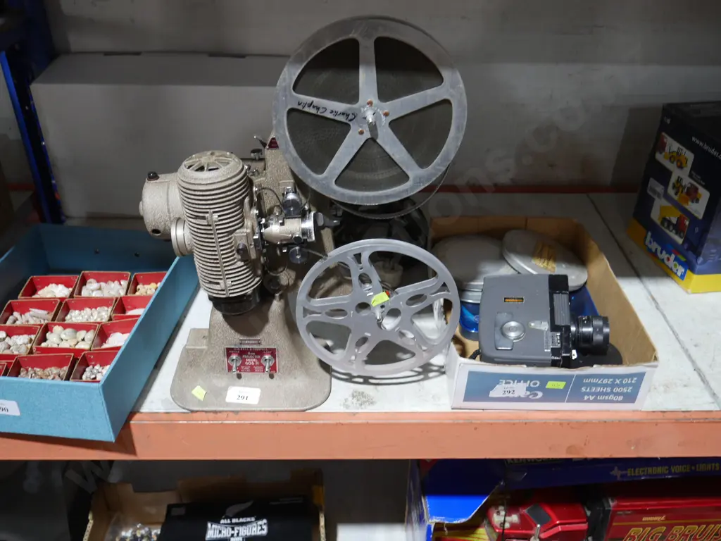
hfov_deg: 56.8
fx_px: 667
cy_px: 270
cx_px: 360
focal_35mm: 32
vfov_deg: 44.2
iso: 640
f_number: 3.6
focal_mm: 16
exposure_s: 1/60
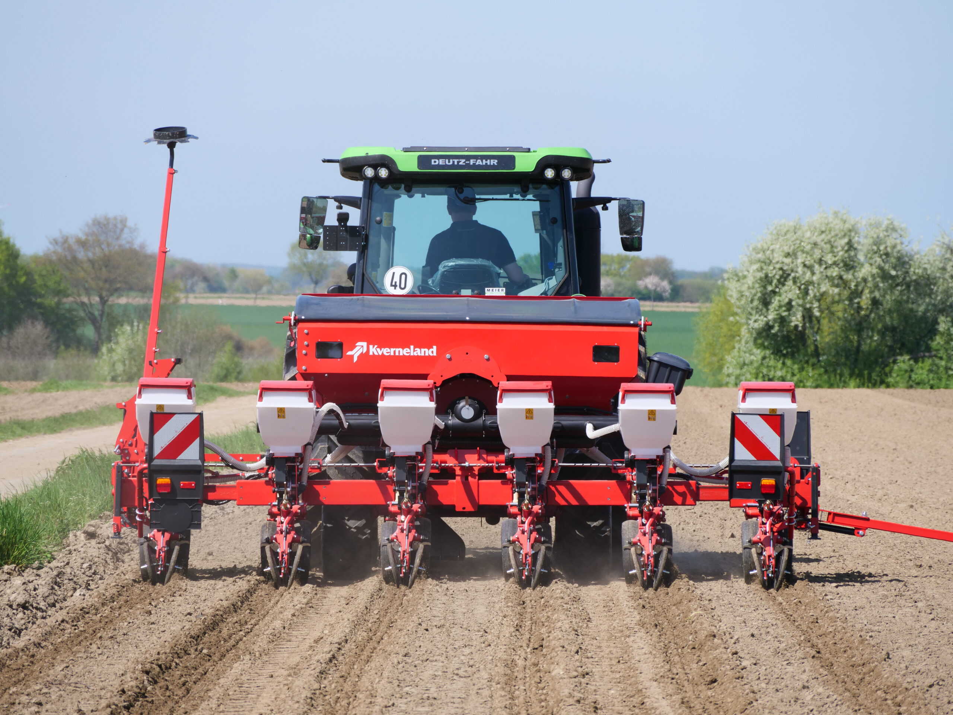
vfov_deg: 5.3
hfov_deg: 7.1
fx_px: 7709
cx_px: 476
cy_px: 358
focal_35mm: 280
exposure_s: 1/640
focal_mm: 140
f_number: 6.3
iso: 200
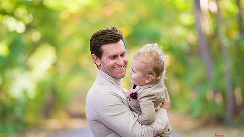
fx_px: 1365
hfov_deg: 10.2
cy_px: 74
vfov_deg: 5.8
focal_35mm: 211
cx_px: 122
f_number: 3.2
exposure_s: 1/200
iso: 1600
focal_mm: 200
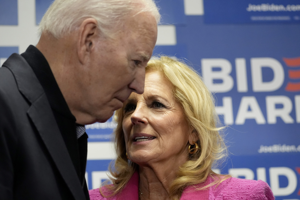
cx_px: 150
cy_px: 100
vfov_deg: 9.9
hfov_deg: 14.8
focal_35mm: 139
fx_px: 1158
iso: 4000
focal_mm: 139
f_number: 5
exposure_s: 1/250
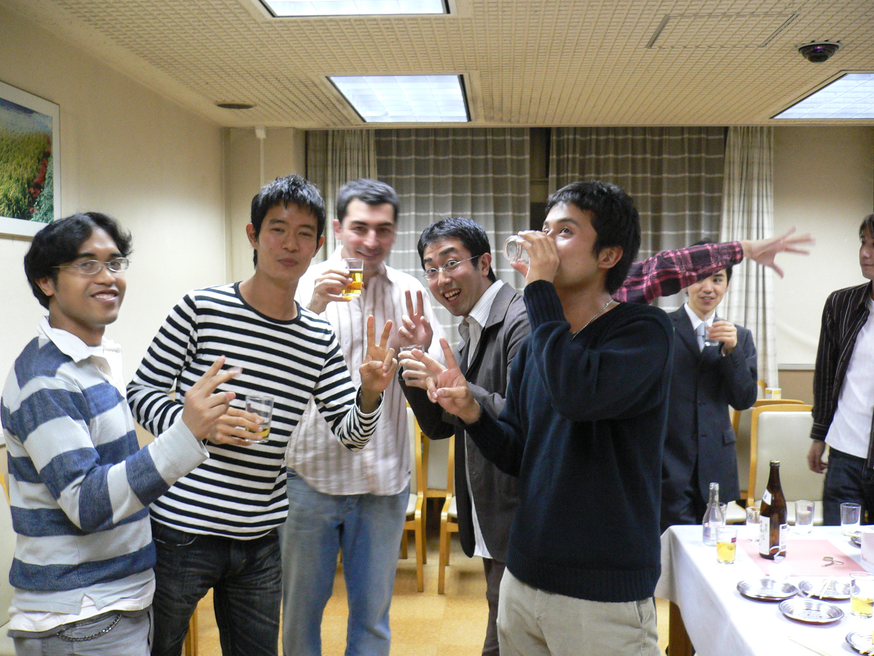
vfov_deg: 40.7
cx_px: 437
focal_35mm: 35
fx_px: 884
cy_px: 328
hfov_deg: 52.6
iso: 200
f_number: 2.8
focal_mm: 5.8
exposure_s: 1/13
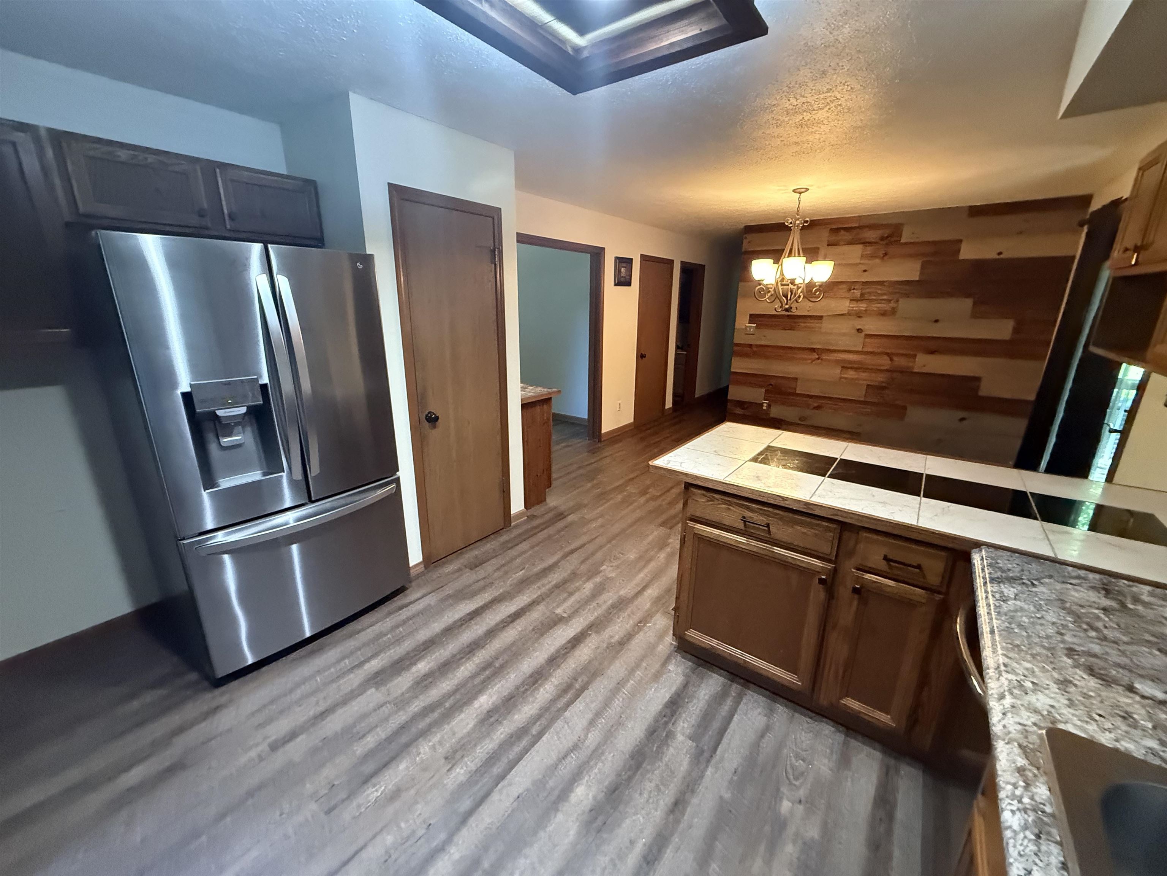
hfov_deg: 102.1
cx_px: 584
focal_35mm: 14
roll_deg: +0.2
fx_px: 472
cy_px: 438
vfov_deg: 85.7
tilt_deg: -16.2
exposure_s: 1/60
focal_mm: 2.22
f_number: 2.2
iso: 1000
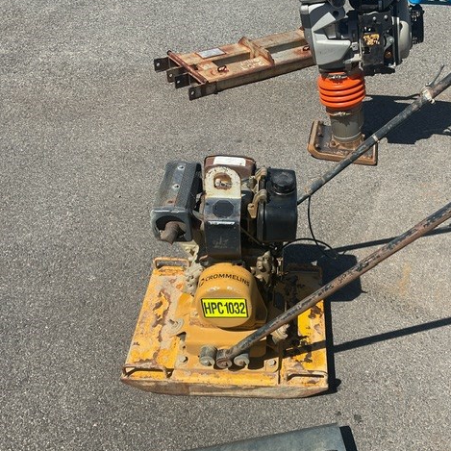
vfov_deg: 47.2
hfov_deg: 46.7
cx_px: 288
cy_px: 226
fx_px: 516
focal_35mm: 35
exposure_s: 1/2058
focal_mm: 3
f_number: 1.8
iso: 16
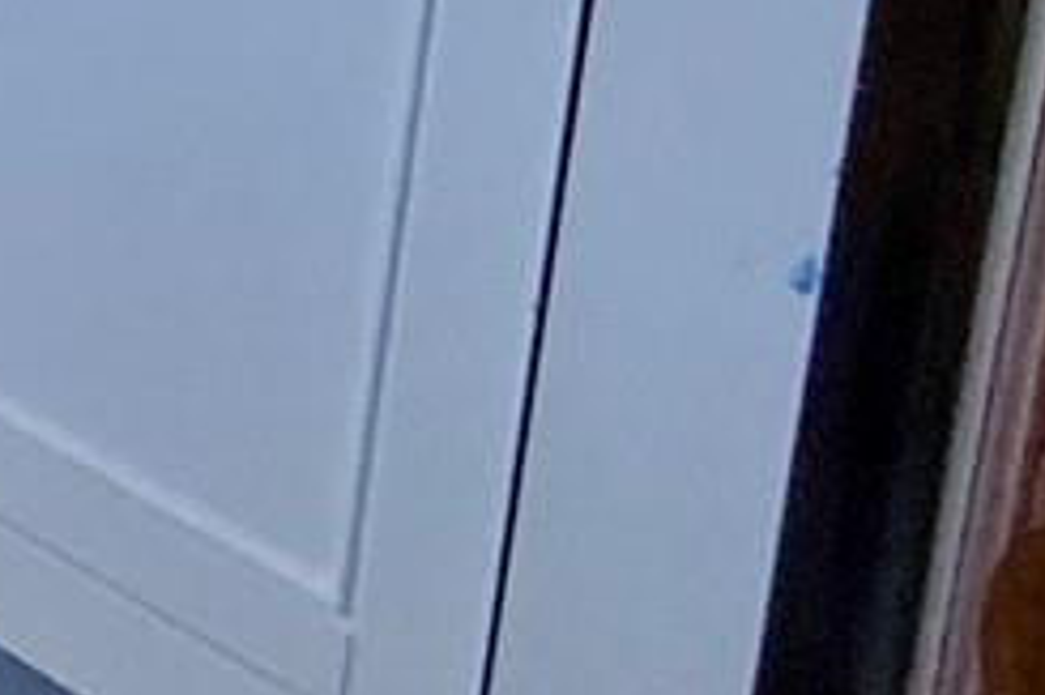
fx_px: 2756
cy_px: -1582
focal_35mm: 95
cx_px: -1497
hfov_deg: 14.2
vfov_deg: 9.7
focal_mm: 2.22
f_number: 2.2
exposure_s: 1/120
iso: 125
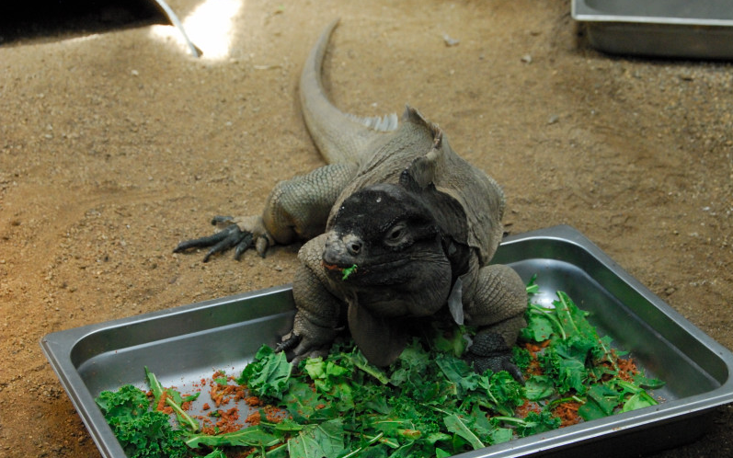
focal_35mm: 85
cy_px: 236
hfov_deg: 24.5
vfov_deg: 15.5
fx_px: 1688
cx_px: 367
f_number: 8
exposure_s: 1/60
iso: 1600
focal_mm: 55
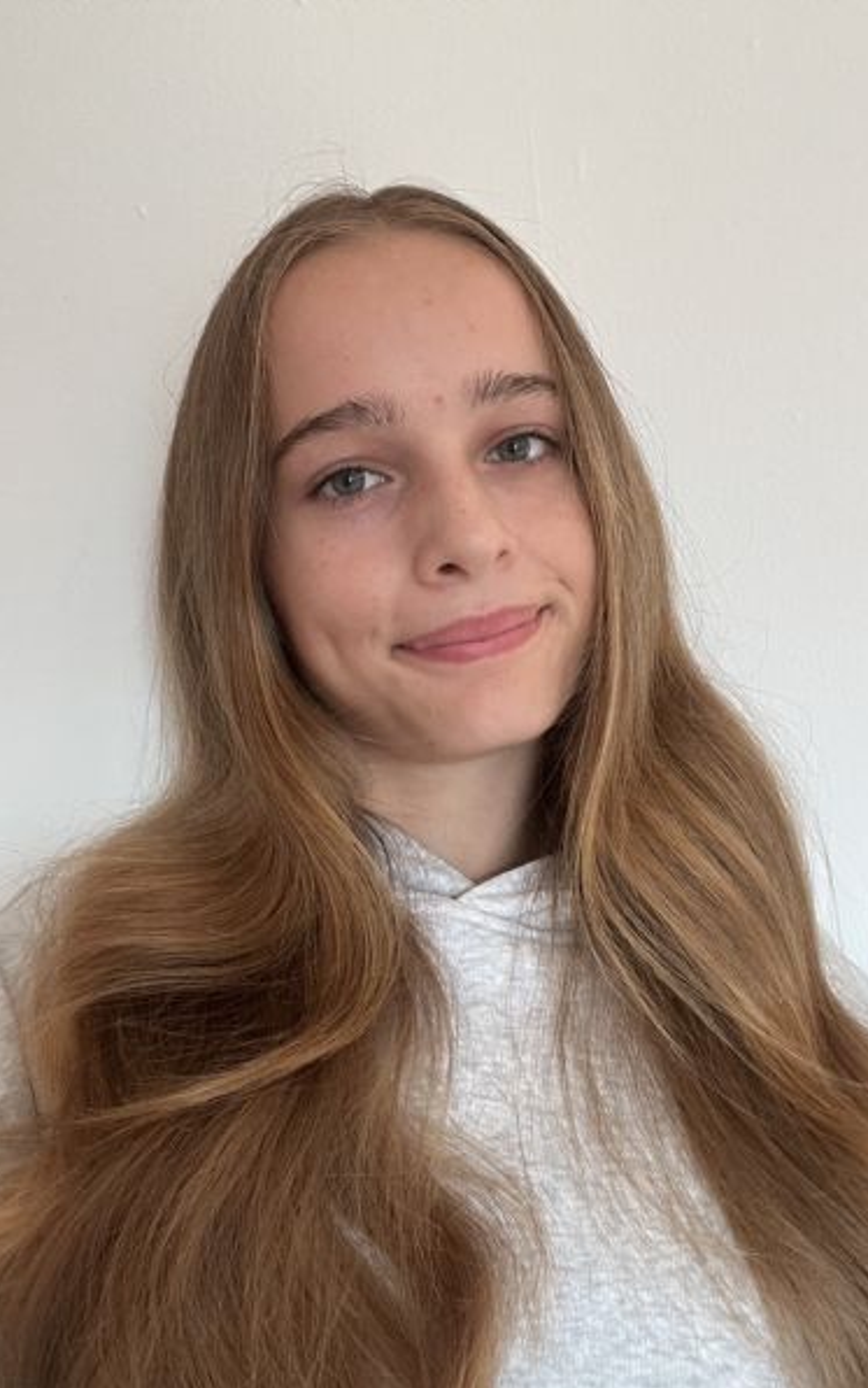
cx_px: 431
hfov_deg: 39.5
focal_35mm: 32
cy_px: 696
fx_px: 1210
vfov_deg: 59.6
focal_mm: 2.71
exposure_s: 1/60
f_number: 2.2
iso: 160
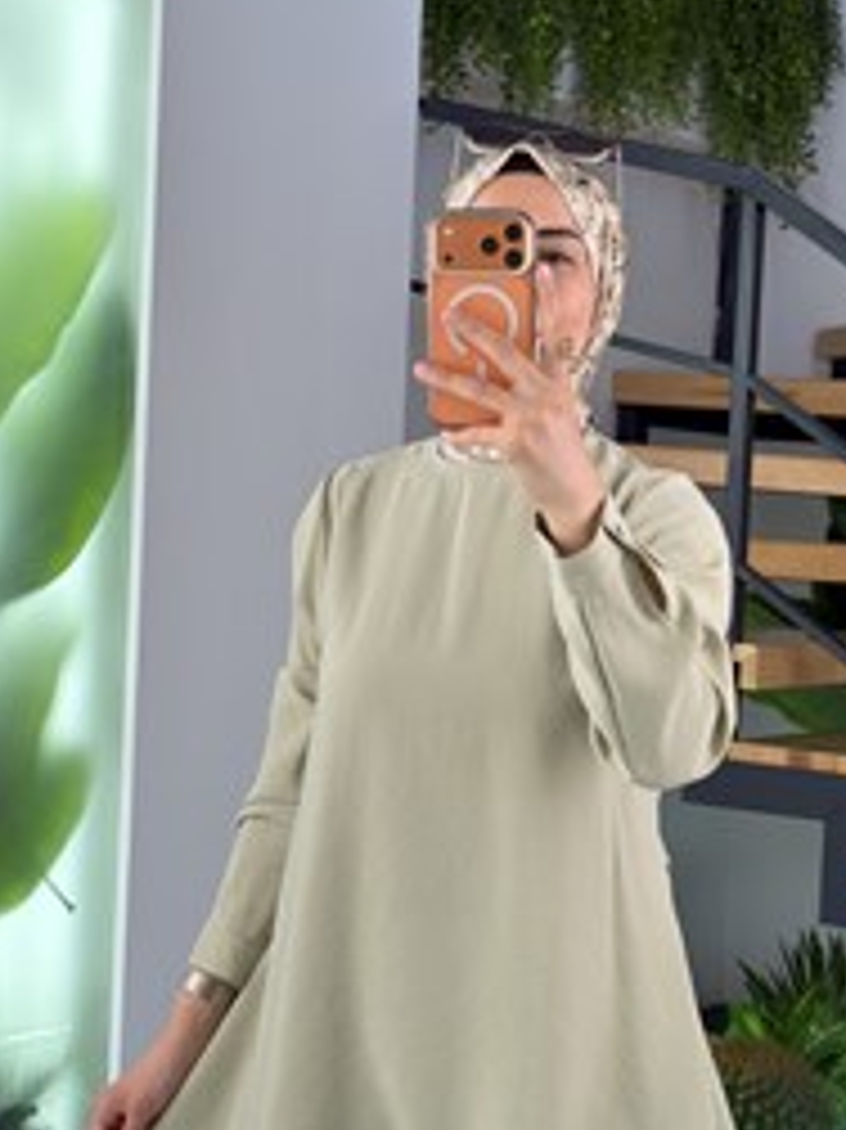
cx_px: 454
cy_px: 583
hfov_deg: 18.6
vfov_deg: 24.7
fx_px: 2576
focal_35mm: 79
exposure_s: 1/203
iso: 80
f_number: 1.78
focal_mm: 6.76
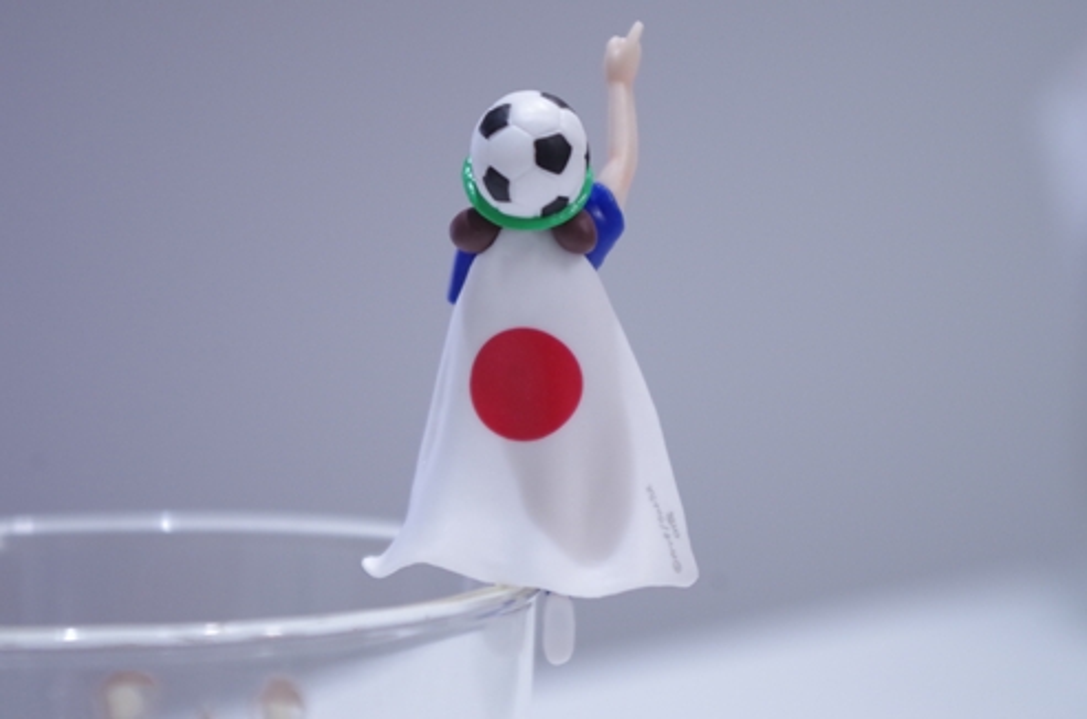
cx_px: 544
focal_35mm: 75
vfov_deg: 18.1
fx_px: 2259
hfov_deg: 27.1
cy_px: 360
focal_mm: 50
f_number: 5.6
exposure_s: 1/50
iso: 1600
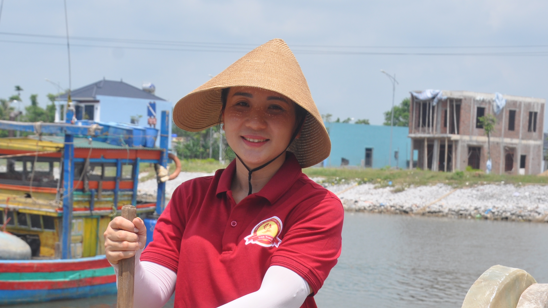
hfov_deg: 22.2
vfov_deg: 12.6
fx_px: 1395
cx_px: 211
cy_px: 222
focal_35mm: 96
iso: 200
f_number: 10
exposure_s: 1/320
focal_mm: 38
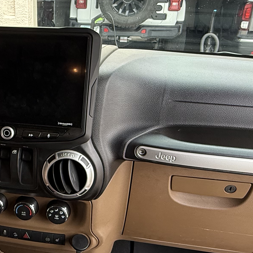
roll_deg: -0.1
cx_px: 50
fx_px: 347
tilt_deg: -25.0
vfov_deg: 40.0
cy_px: 132
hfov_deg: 38.5
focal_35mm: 42
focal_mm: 2.22
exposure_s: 1/99
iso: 200
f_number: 2.2
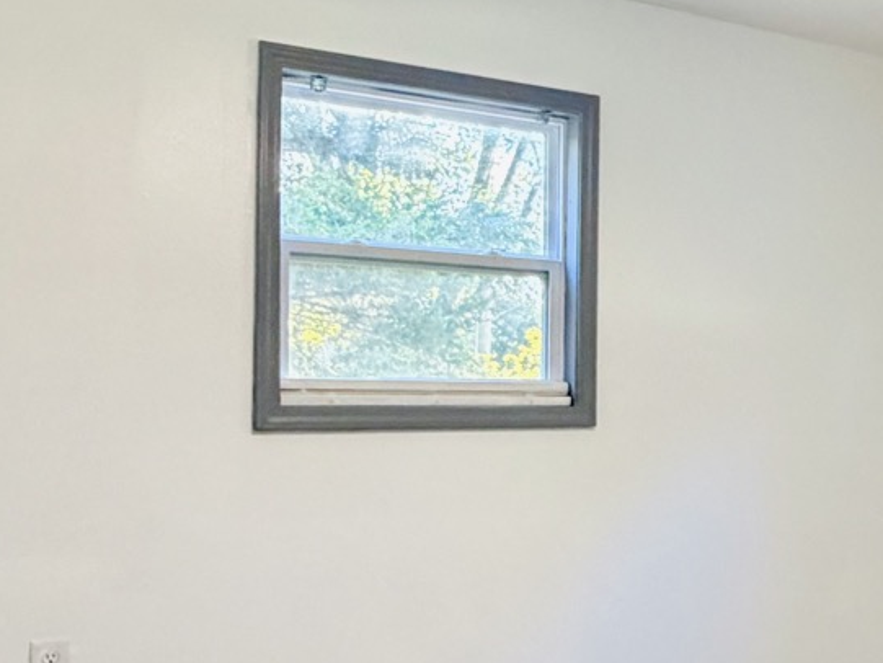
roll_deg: -1.6
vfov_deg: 27.5
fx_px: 1352
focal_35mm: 53
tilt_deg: -1.1
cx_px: 844
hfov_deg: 33.6
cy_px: 403
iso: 320
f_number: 2.2
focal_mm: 2.22
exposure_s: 1/71
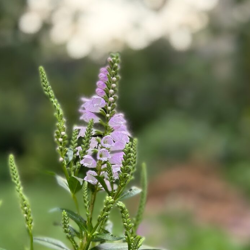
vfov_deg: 27.2
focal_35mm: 63
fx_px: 515
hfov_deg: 27.3
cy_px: 162
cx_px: 115
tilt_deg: -3.5
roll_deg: -0.4
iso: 80
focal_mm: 6.86
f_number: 1.78
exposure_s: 1/267
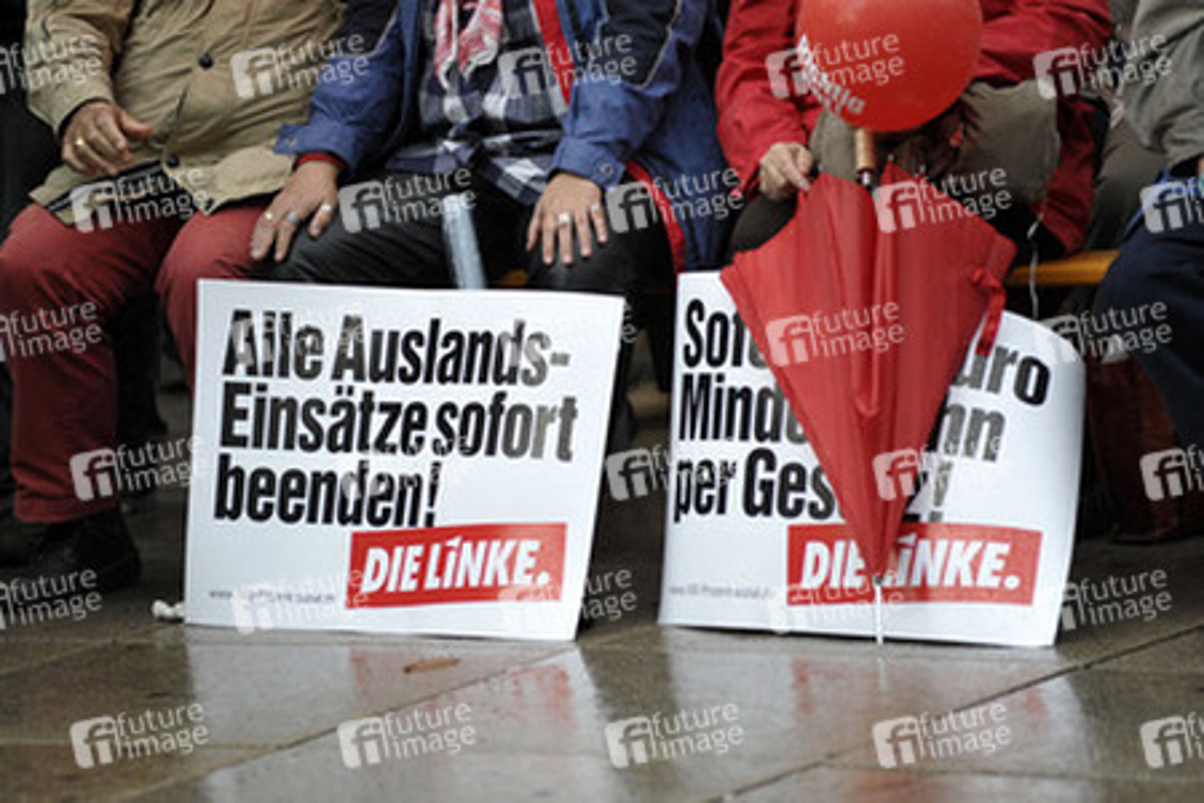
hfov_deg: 10.3
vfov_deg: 6.9
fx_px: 6688
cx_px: 602
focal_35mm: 200
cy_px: 402
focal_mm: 200
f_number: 4
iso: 640
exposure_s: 1/800
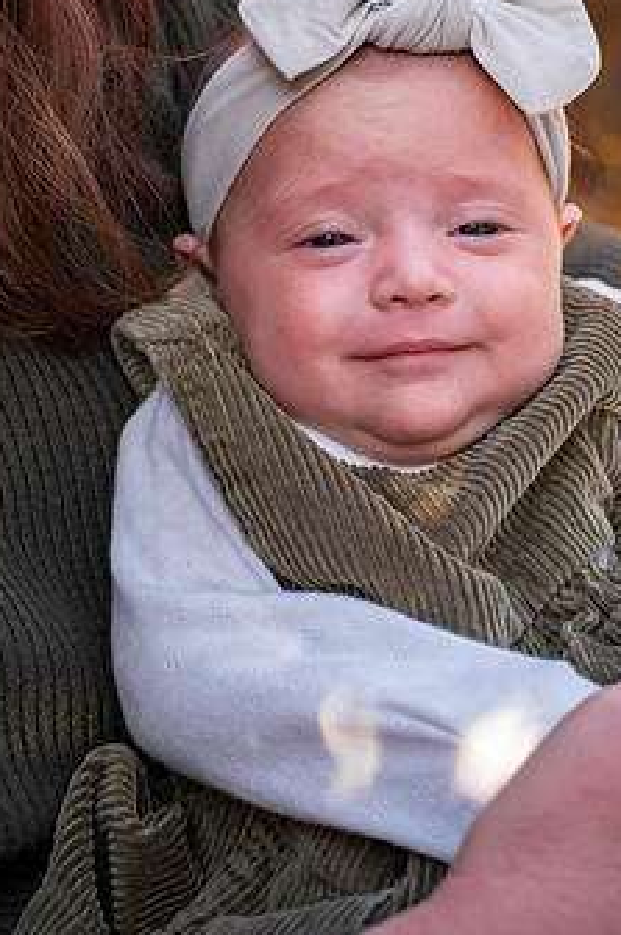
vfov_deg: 29.9
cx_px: 336
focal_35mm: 67
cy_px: 314
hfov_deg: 20.2
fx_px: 1739
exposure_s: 1/2000
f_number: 5
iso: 3200
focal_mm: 50
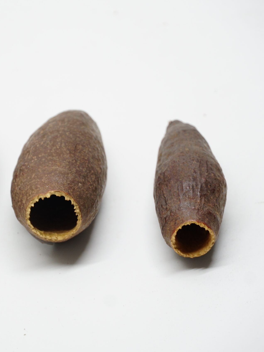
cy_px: 176
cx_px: 70
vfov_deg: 8.7
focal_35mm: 228
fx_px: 2315
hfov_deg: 6.5
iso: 500
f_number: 5.6
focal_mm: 105
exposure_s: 1/125
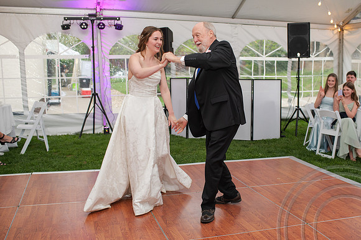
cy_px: 129
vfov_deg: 33.4
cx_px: 204
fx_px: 400
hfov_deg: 48.4
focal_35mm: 40
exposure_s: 1/200
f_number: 3.2
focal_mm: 35
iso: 800
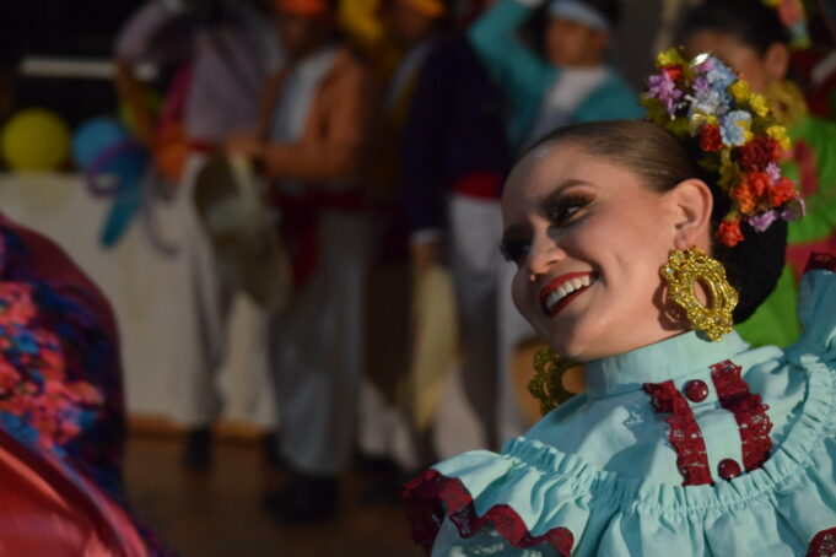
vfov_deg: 15.7
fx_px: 2020
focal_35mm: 87
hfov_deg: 23.4
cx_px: 418
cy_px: 278
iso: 3200
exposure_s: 1/200
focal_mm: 58
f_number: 4.5
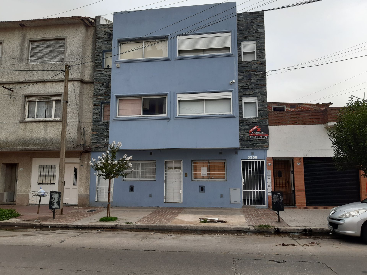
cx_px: 184
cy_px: 138
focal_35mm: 26
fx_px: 276
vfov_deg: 53.1
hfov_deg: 67.3
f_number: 1.7
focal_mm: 3.92
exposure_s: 1/751
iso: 100
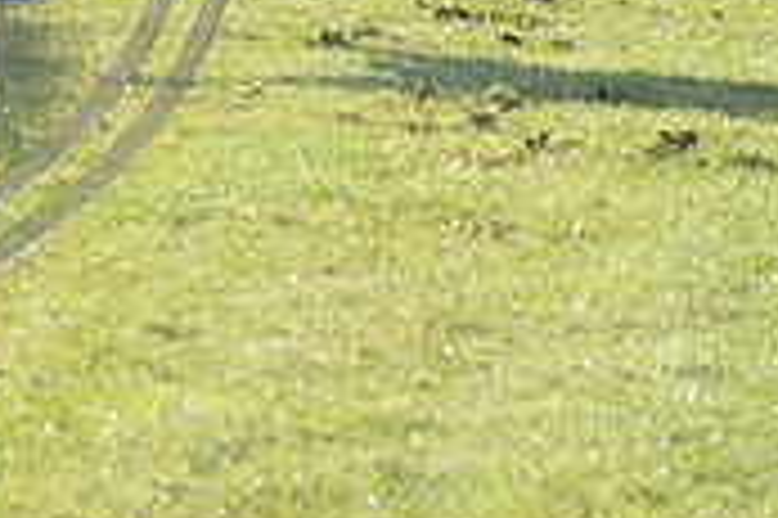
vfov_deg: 3.0
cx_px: -270
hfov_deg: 4.5
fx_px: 9759
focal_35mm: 452
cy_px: -207
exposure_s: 1/1250
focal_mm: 135
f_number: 5.6
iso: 1000
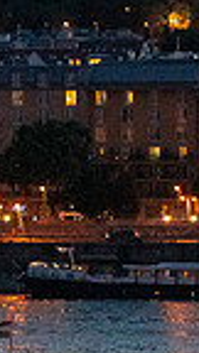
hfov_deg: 3.8
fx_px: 2908
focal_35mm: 310
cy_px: 114
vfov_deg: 7.0
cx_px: 543
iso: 3200
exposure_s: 1/160
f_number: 4
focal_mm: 70
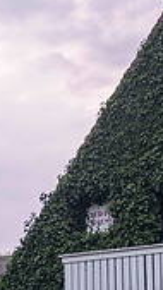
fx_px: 1307
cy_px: 271
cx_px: 6
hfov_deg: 7.1
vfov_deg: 12.5
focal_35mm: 170
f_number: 2.8
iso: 400
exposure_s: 1/100
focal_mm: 44
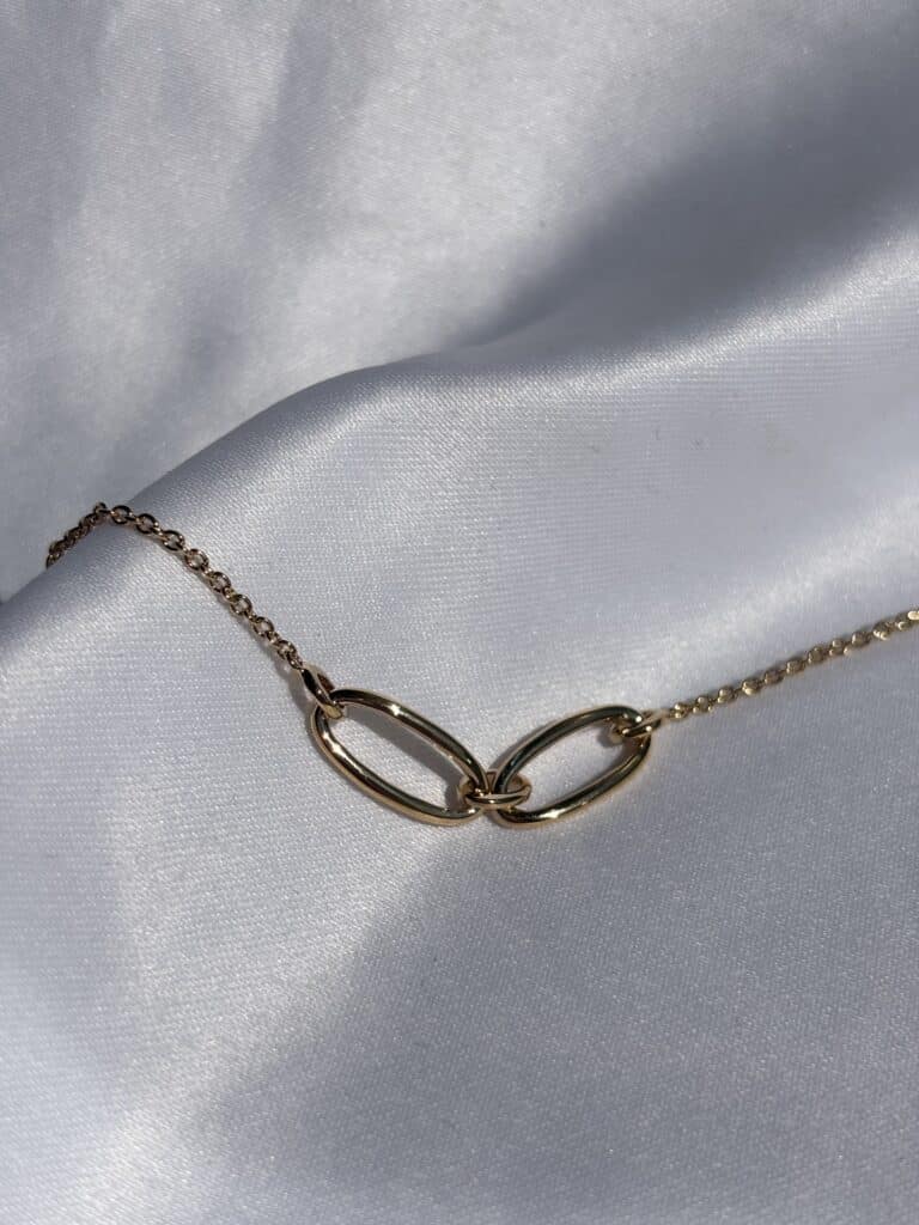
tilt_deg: -43.9
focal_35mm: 52
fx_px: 1841
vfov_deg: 36.8
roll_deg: -0.4
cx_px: 460
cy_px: 612
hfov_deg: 28.0
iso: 25
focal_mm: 5.96
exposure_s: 1/13889
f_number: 1.6
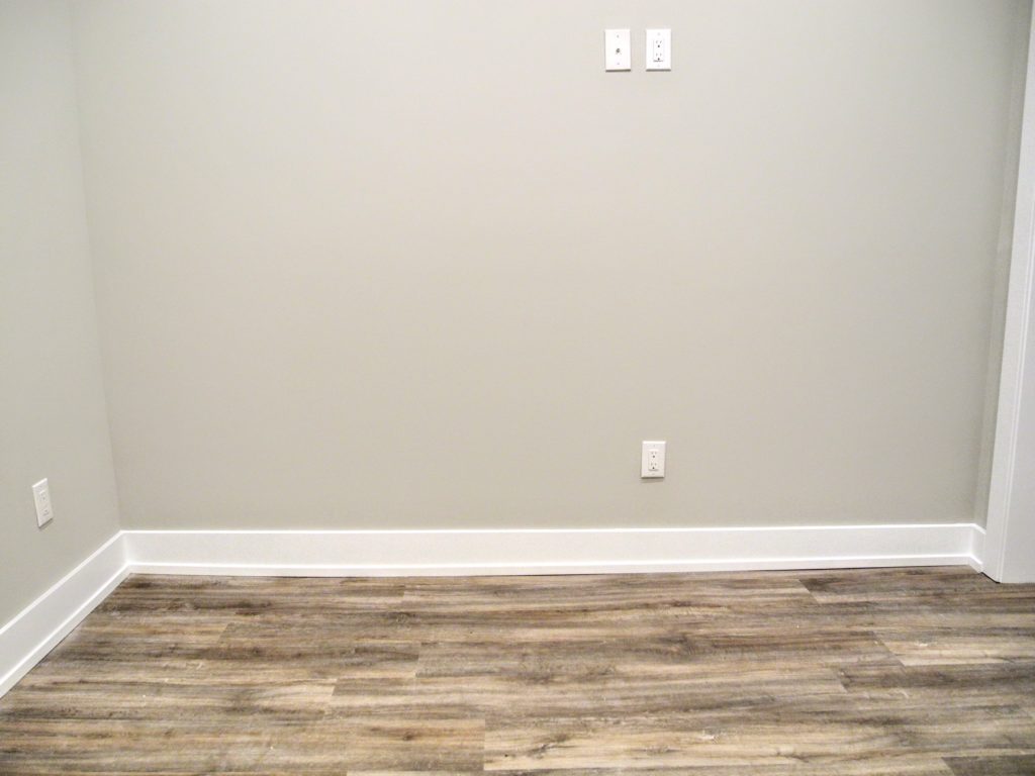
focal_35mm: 21
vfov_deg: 63.4
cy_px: 388
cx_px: 518
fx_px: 628
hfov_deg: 79.0
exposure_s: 1/30
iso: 366
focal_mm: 4.5
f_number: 2.8
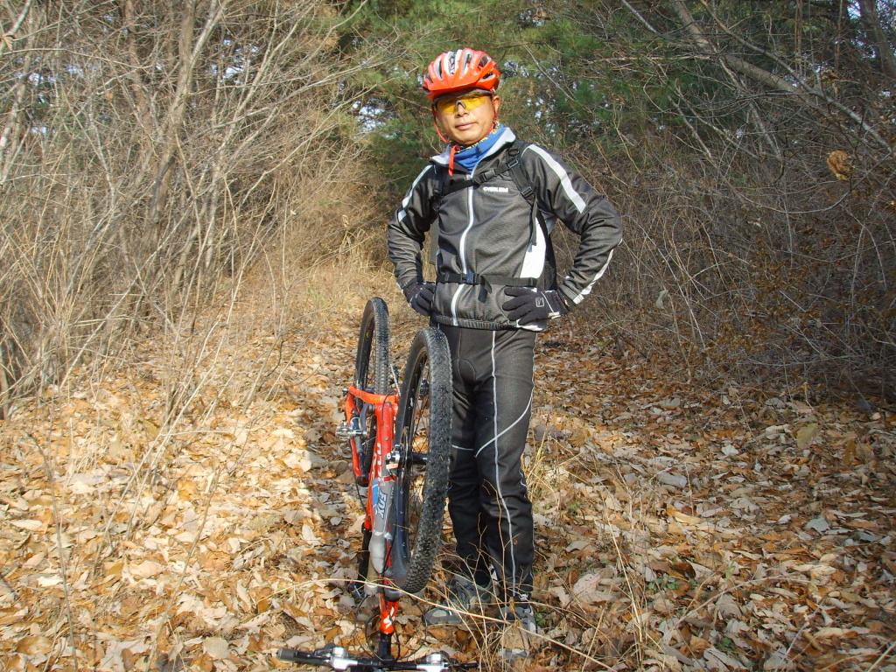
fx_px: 1009
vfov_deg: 36.8
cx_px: 448
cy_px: 336
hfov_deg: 47.9
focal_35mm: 39
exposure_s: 1/125
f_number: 3.5
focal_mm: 6.6
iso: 50
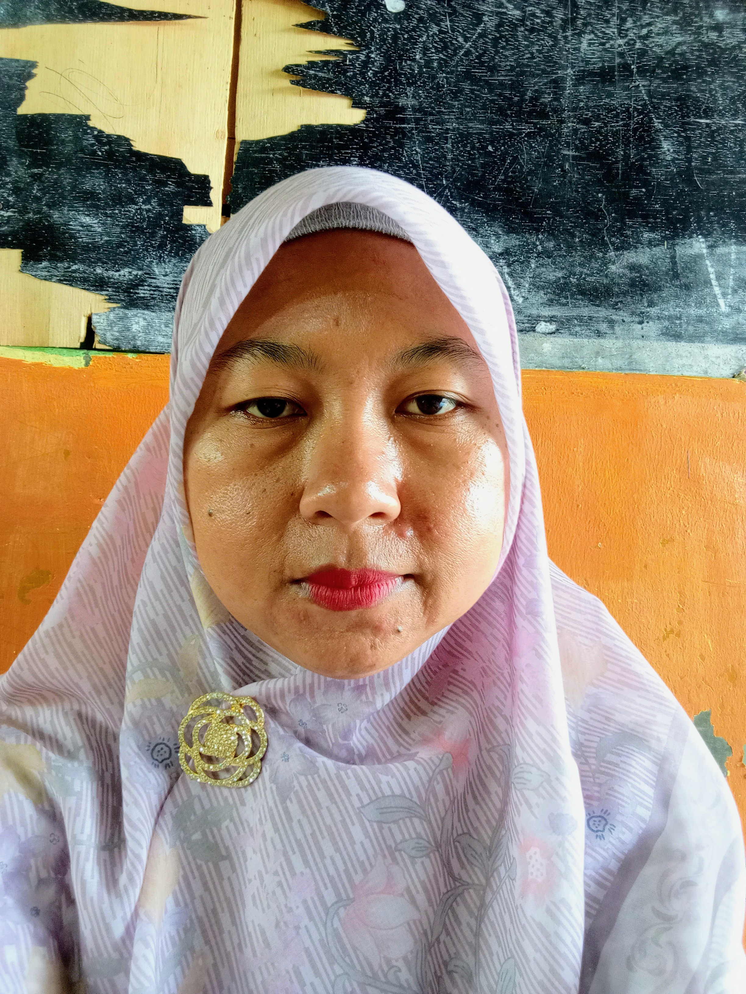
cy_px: 497
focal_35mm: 26
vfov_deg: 67.3
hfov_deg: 53.1
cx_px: 373
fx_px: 747
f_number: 2
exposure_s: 1/33.3
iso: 499
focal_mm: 2.79
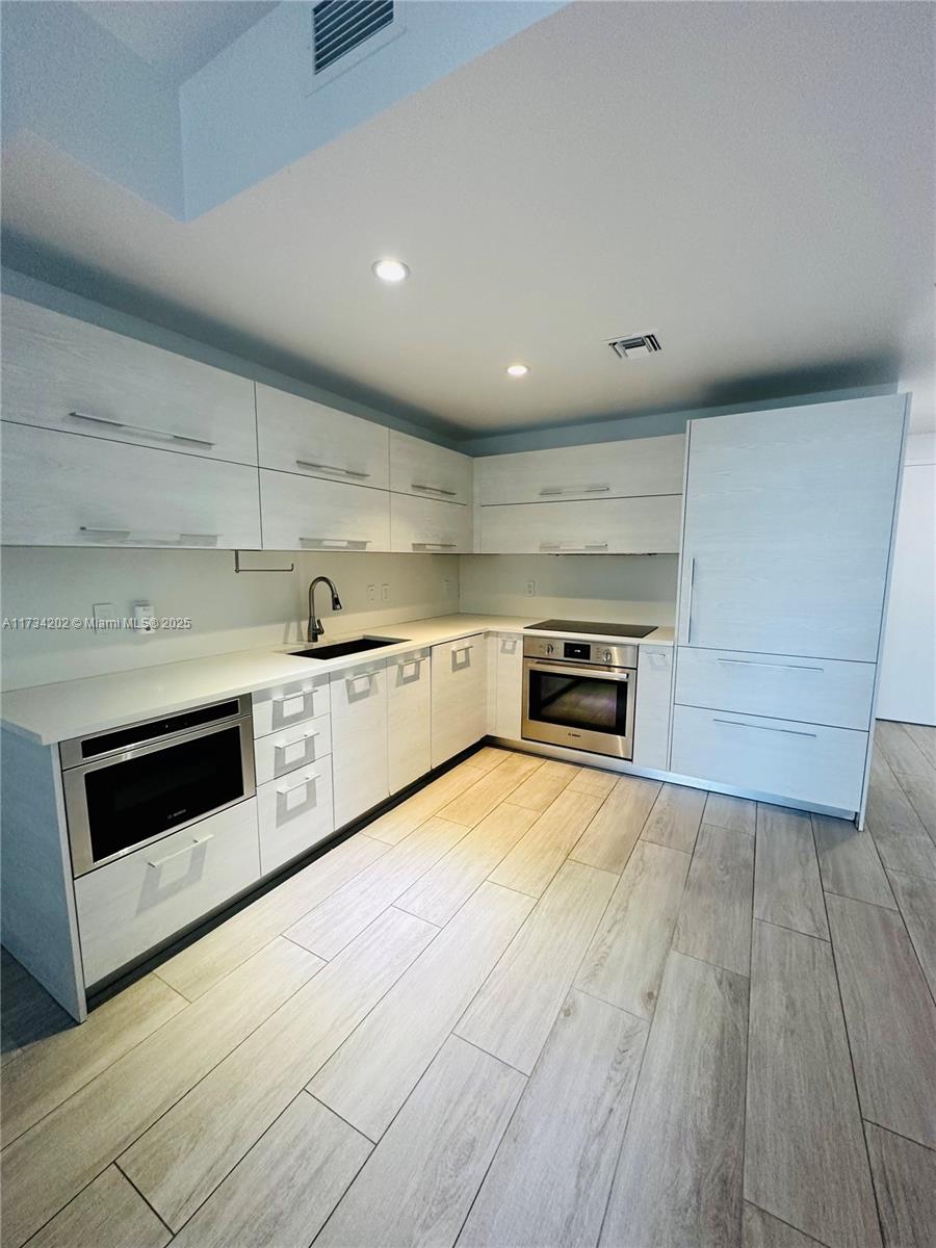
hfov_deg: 85.7
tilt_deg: -6.6
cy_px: 624
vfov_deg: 102.1
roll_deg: -0.7
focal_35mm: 14
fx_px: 505
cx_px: 468
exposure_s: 1/60
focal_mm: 2.22
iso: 250
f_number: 2.2
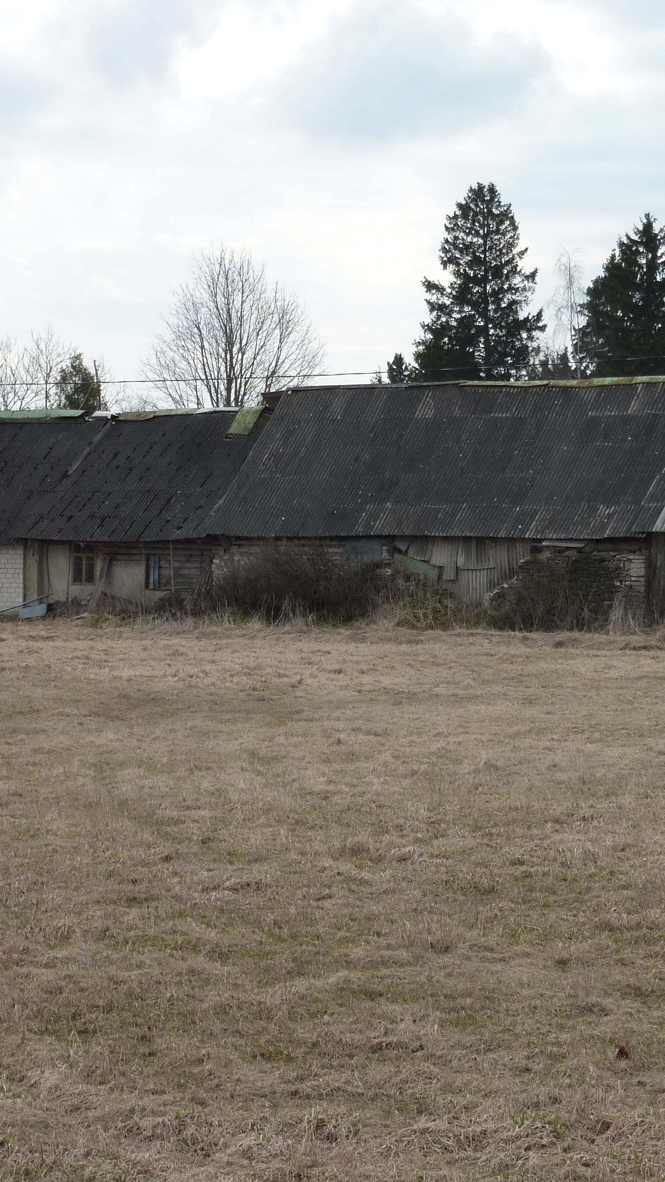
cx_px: 386
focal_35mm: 98
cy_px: 592
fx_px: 3073
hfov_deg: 12.3
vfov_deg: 21.8
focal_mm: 11
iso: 125
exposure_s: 1/400
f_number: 4.5
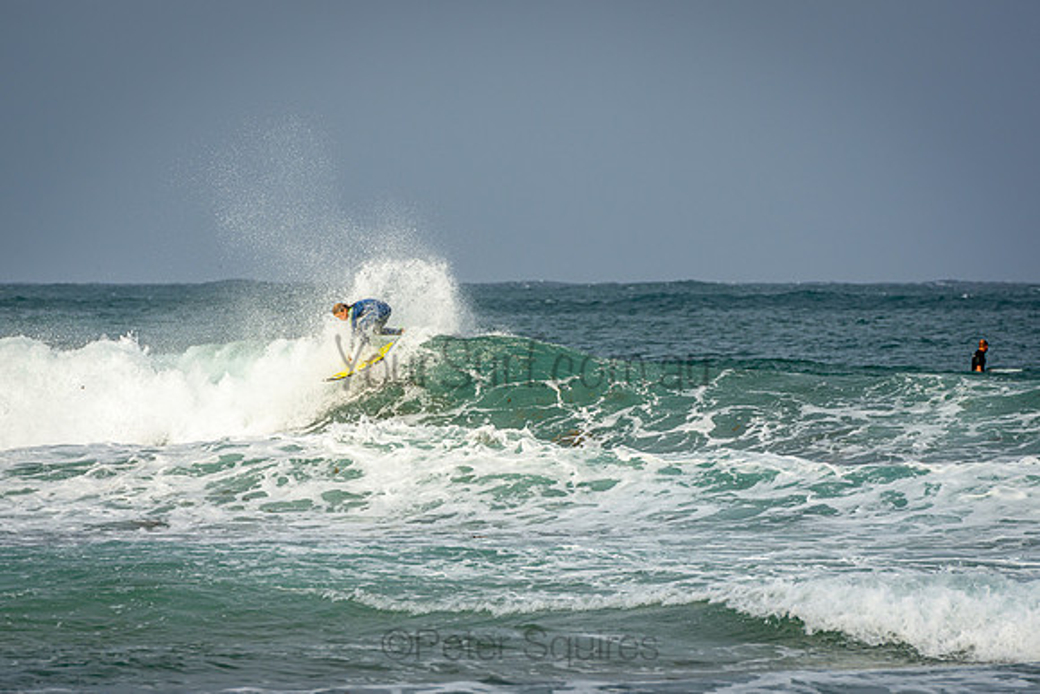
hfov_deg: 6.7
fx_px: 8935
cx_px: 520
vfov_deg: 4.4
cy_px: 347
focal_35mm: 309
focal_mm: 200
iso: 200
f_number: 5.6
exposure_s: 1/800
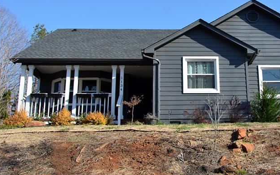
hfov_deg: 37.7
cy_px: 44
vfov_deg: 24.2
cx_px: 197
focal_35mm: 53
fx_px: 403
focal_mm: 21
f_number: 8
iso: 125
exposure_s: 1/250
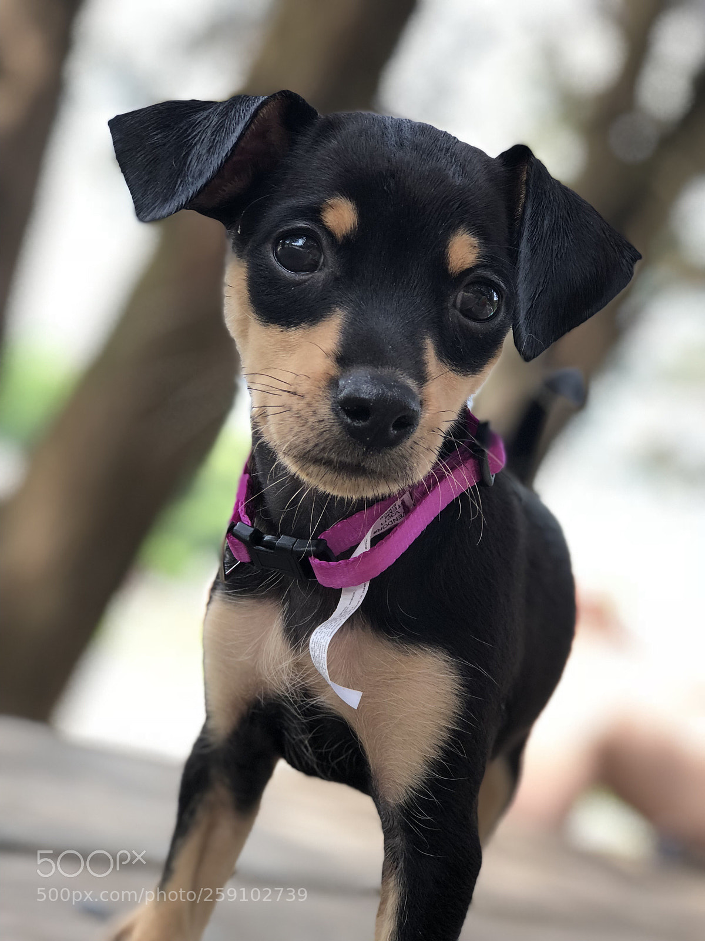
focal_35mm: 57
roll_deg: -24.8
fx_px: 1548
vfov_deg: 33.8
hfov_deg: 25.7
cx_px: 352
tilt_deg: +2.0
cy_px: 470
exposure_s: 1/60
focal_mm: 6.6
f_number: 2.8
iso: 25
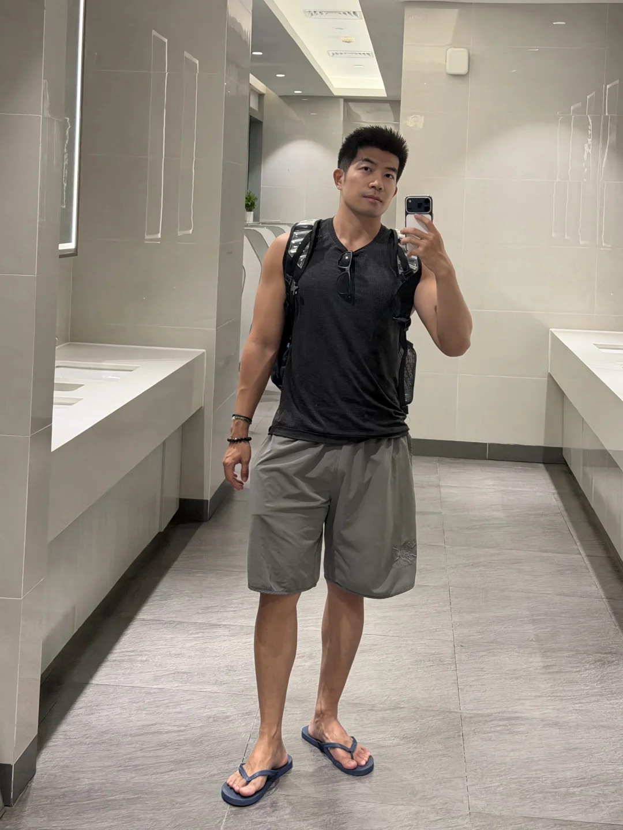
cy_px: 415
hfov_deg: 30.3
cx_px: 312
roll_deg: -1.1
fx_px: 1152
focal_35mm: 48
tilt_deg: -7.6
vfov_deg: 39.7
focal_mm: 6.76
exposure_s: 1/100
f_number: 1.78
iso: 160
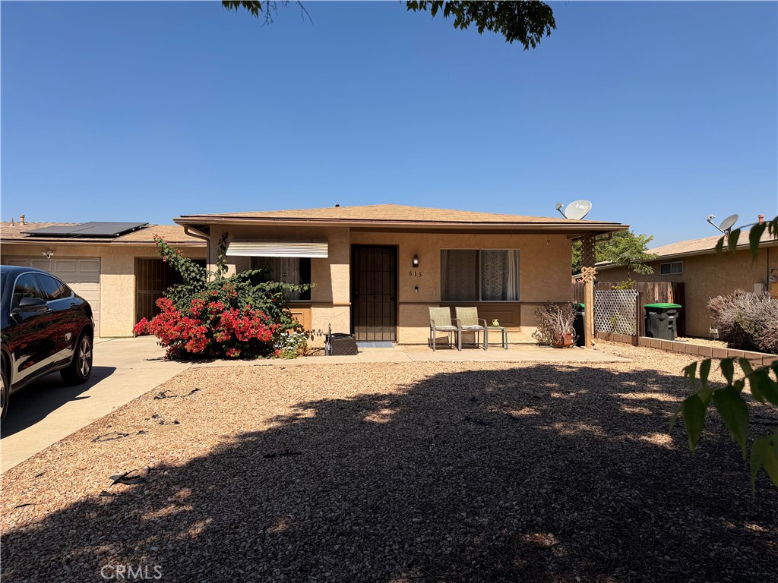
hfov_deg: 71.6
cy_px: 292
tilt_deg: +0.7
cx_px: 389
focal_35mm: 24
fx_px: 539
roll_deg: +0.1
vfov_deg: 56.8
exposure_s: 1/6173
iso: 80
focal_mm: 6.76
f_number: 1.78
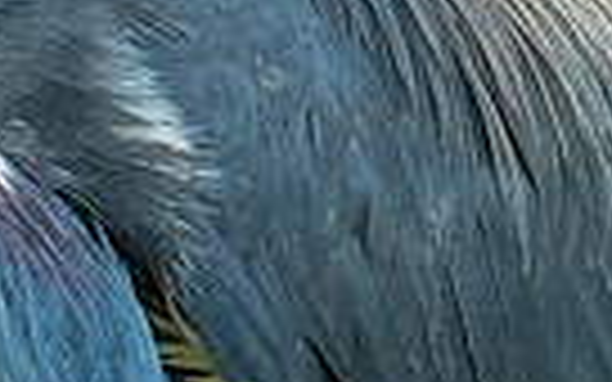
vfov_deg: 1.0
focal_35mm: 1298
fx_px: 21649
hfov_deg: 1.6
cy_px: 594
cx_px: 300
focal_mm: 110
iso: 1000
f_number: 7.1
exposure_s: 1/320
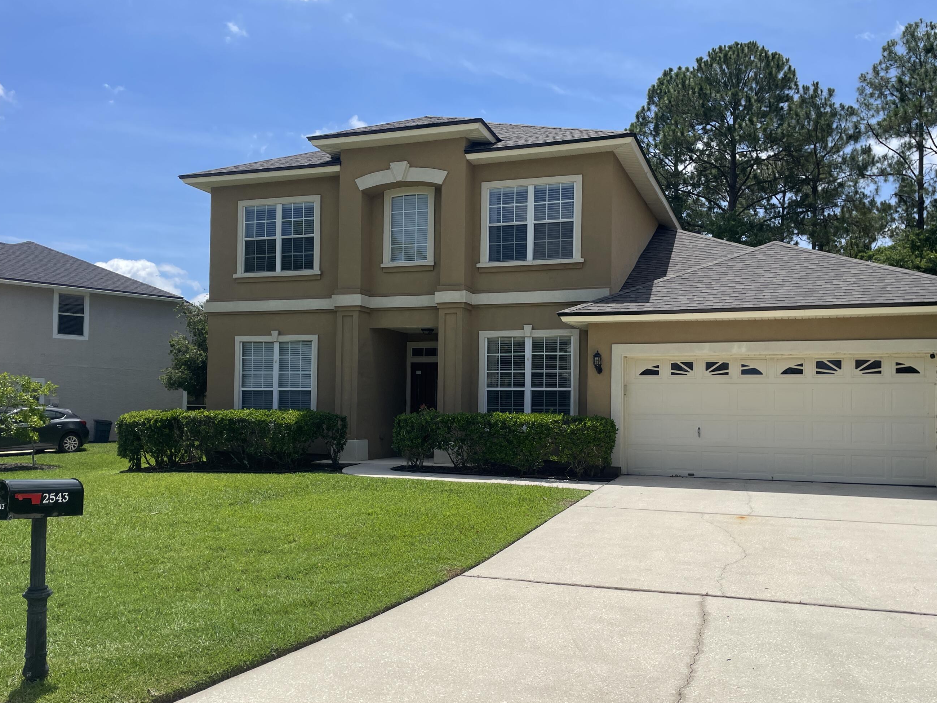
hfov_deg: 59.9
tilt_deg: +1.8
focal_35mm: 30
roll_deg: -0.1
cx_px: 507
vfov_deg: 46.7
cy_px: 398
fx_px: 812
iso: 32
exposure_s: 1/5814
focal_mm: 4.2
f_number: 1.6
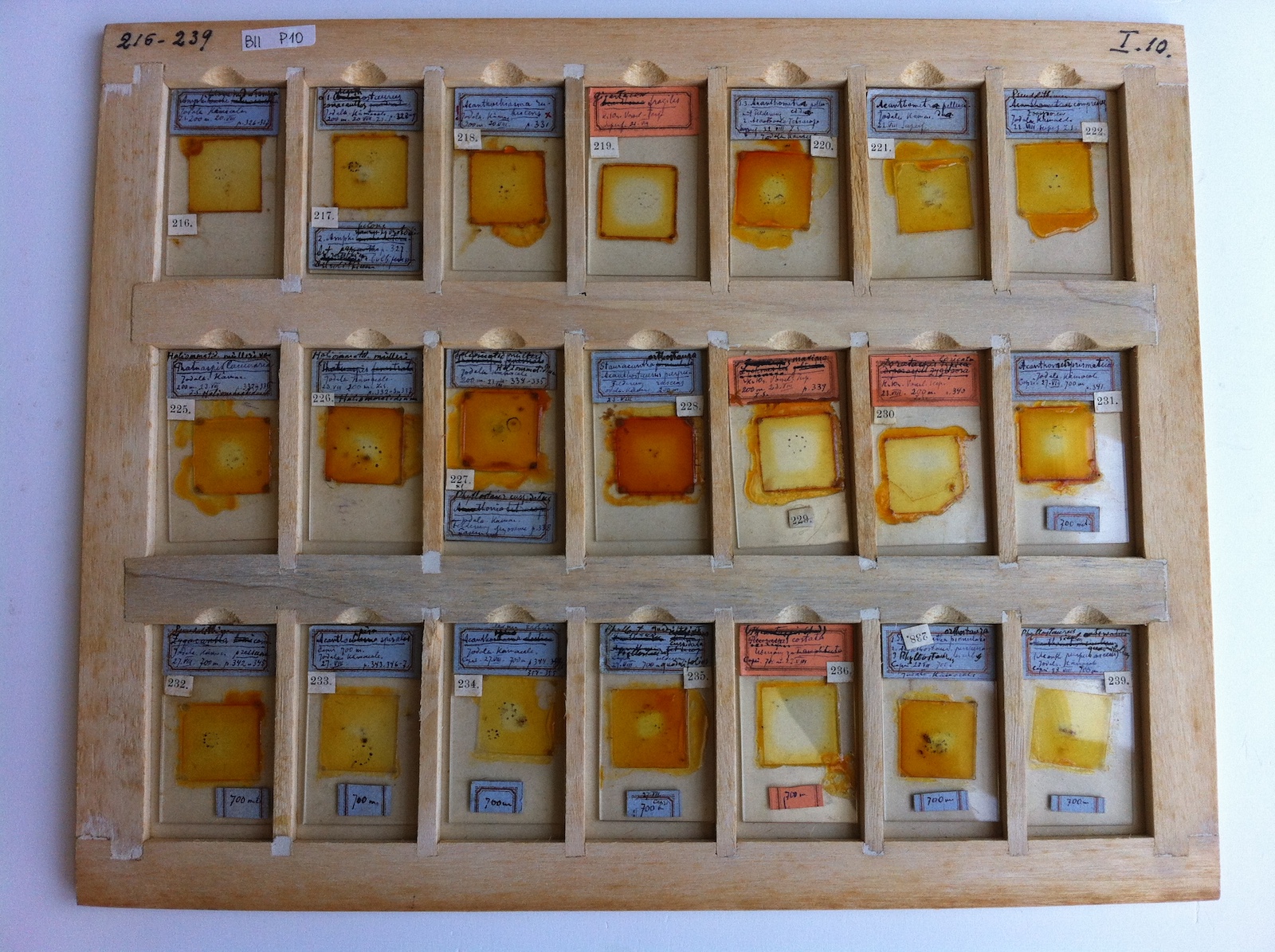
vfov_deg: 40.6
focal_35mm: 35
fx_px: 1287
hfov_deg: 52.7
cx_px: 638
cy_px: 476
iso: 80
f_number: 2.8
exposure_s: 1/120
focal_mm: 3.85
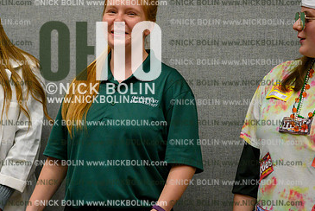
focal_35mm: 100
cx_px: 100
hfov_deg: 20.3
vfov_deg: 13.7
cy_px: 63
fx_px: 876
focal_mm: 63
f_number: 4
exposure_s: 1/400
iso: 4000
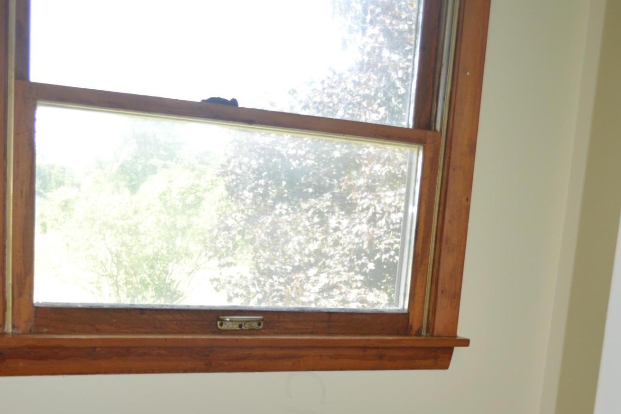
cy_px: 462
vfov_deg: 23.1
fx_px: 949
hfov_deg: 36.2
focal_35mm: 55
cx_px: 306
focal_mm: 24
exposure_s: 1/125
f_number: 4
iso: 400
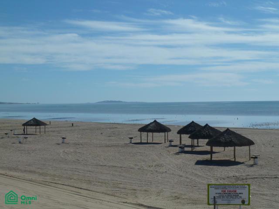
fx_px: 476
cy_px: 104
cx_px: 140
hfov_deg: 32.7
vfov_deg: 24.8
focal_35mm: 59
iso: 80
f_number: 5.6
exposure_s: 1/1000
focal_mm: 9.7
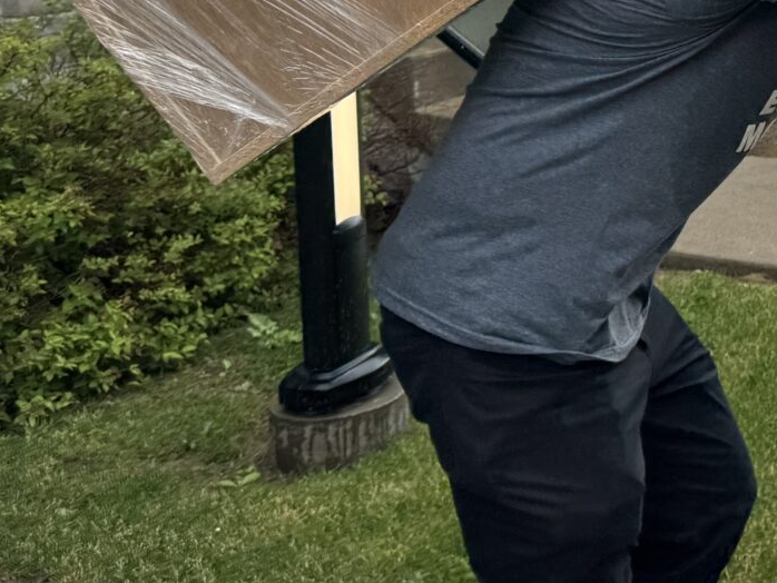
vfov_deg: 20.8
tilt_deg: -2.2
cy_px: -113
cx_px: 930
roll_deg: +4.3
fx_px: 1482
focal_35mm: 66
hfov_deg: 26.2
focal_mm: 6.76
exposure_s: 1/593
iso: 80
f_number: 1.78
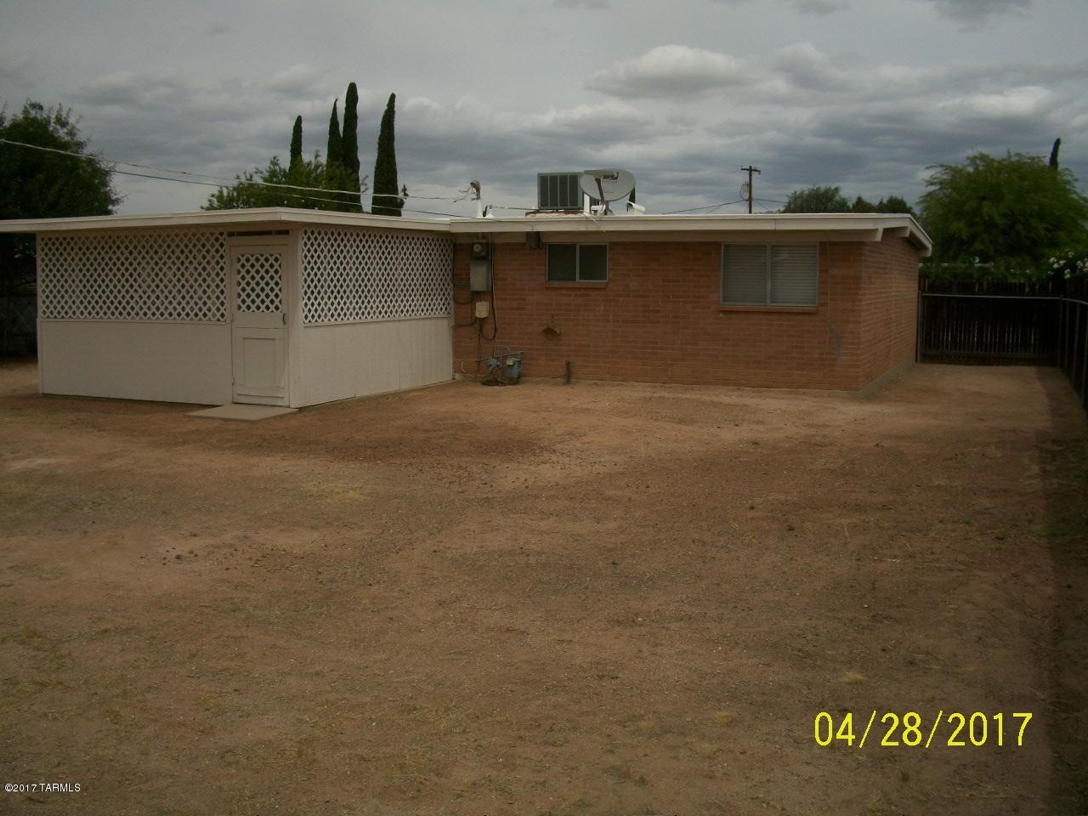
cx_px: 544
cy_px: 408
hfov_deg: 52.6
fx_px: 1100
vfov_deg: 40.7
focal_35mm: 35
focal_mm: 6.3
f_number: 5.6
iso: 80
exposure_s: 1/1250
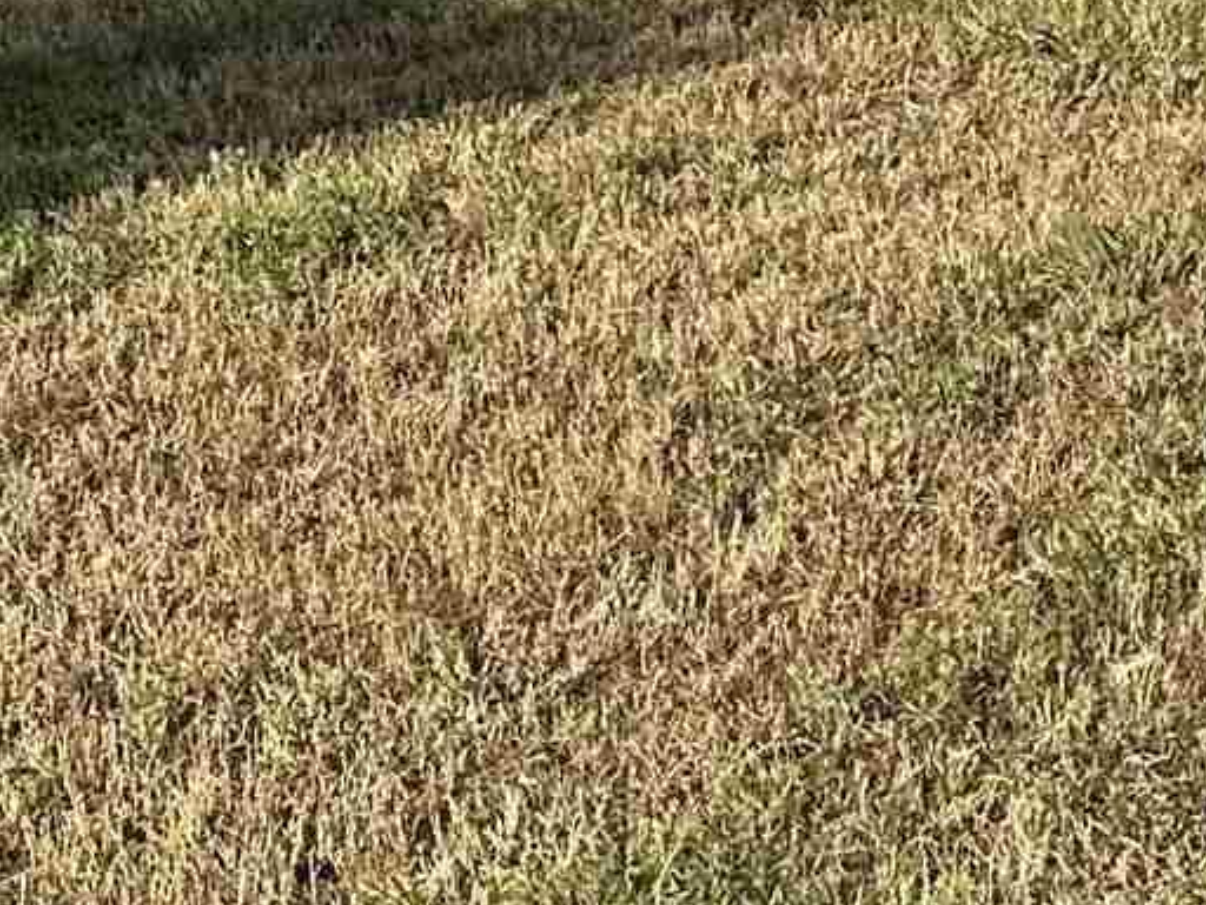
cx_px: 2483
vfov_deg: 9.8
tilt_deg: +1.6
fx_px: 5017
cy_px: -731
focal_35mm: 144
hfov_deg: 12.1
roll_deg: -0.5
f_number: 1.78
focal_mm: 6.86
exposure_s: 1/4016
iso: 80
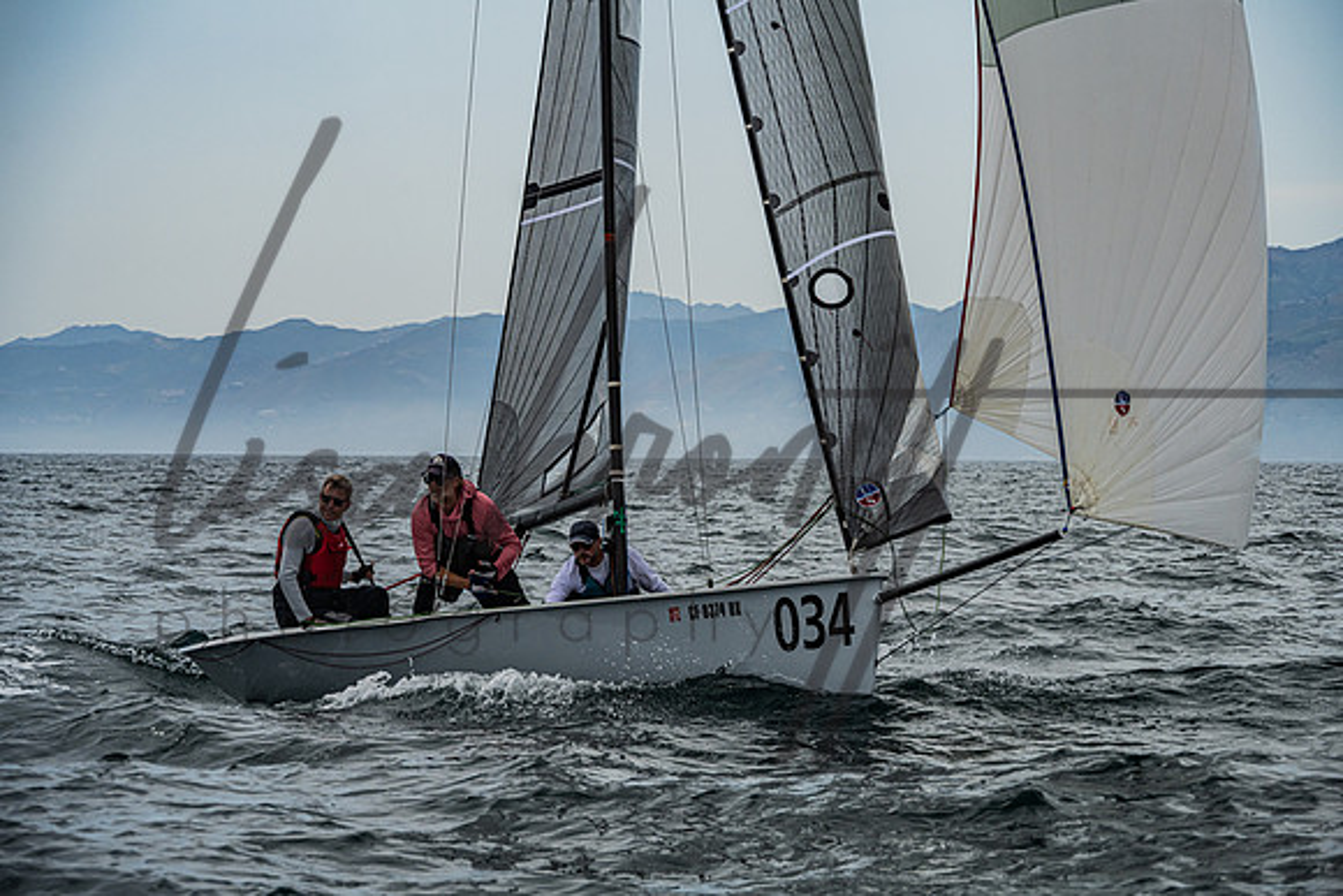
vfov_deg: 9.2
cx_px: 659
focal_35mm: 150
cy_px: 448
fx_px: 5586
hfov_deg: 13.7
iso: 400
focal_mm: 145
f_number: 8
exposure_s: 1/3200
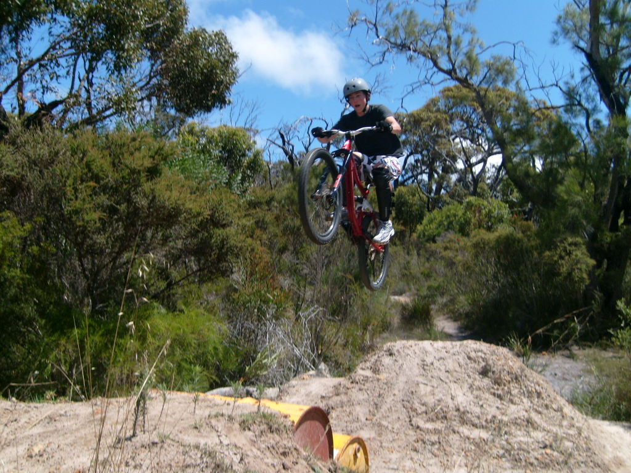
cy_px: 236
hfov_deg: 52.6
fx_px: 638
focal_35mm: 35
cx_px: 316
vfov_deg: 40.7
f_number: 7.1
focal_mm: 5.8
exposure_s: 1/250
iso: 80
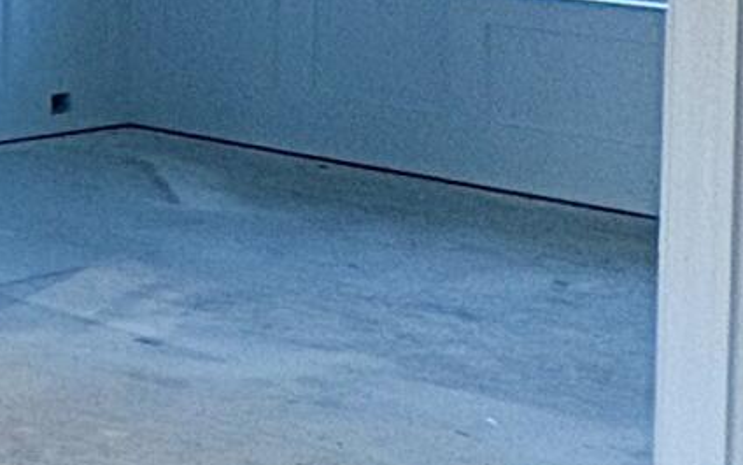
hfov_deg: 11.2
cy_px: -314
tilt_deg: +0.5
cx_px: -1521
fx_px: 2126
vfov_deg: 11.7
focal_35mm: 105
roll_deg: +0.0
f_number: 2.2
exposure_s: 1/126
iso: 64
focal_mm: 2.22
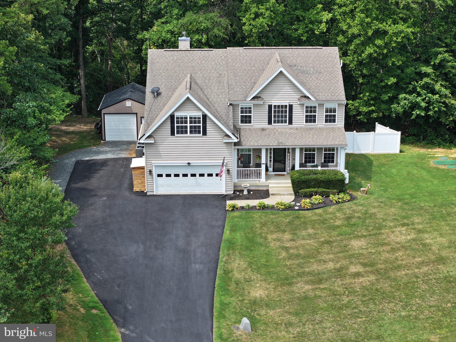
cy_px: 171
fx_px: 922
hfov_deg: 27.8
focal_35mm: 70
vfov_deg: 21.0
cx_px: 228
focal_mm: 19.35
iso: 110
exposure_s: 1/500
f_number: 2.8
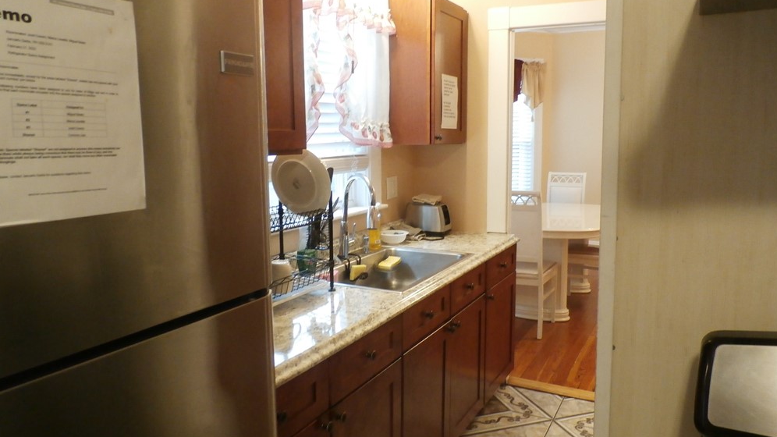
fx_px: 577
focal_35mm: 28
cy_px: 202
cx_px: 387
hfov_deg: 67.9
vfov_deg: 41.5
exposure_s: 1/20
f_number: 3
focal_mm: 4.5
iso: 400
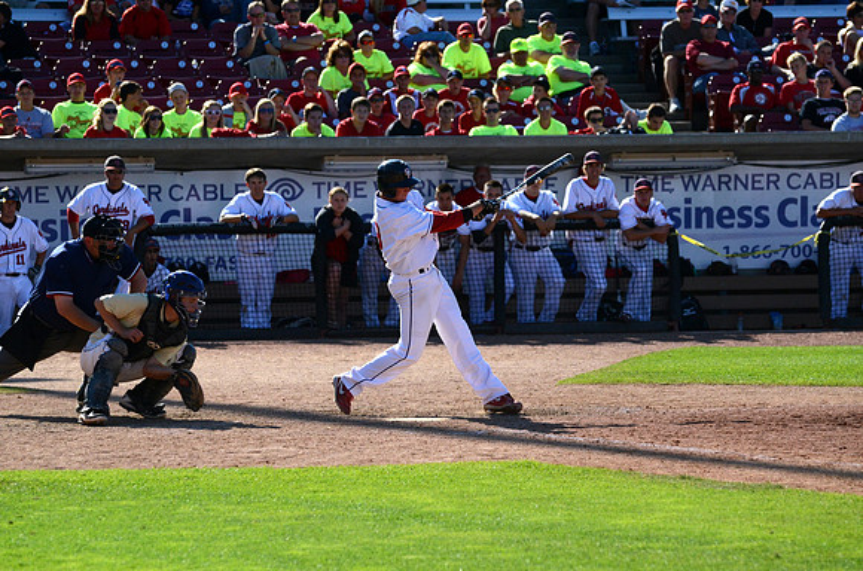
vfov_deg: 5.9
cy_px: 286
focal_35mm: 232
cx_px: 432
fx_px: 5561
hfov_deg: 8.9
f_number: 4.8
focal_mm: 155
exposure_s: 1/8000
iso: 1000
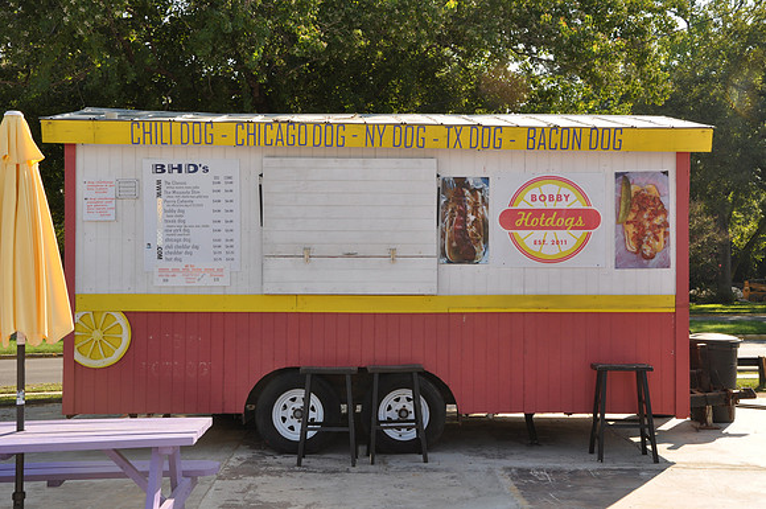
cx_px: 383
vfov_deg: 26.4
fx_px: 1084
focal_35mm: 51
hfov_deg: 38.9
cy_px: 254
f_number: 10
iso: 200
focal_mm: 34
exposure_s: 1/100
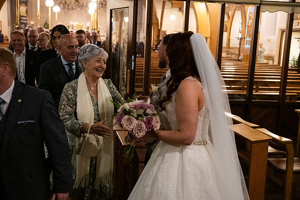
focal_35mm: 48
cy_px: 100
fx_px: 400
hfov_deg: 41.1
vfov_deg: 28.1
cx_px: 150
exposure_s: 1/160
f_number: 3.5
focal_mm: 48
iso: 2500
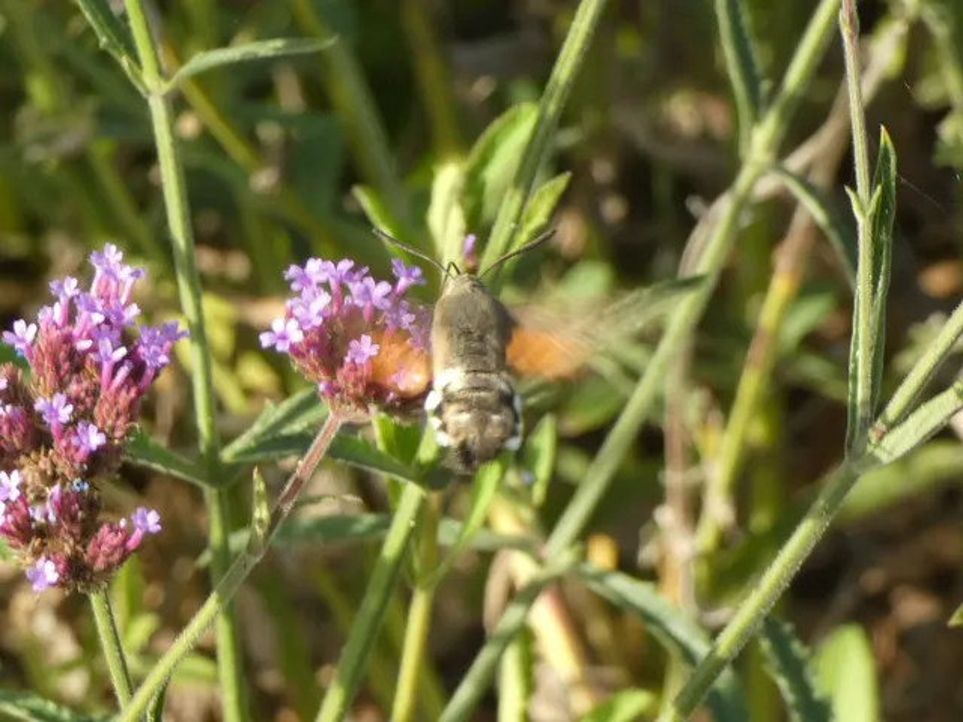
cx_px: 482
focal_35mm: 243
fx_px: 6760
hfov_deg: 8.1
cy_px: 361
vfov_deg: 6.1
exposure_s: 1/80
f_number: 5.5
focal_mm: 43.5
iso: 160
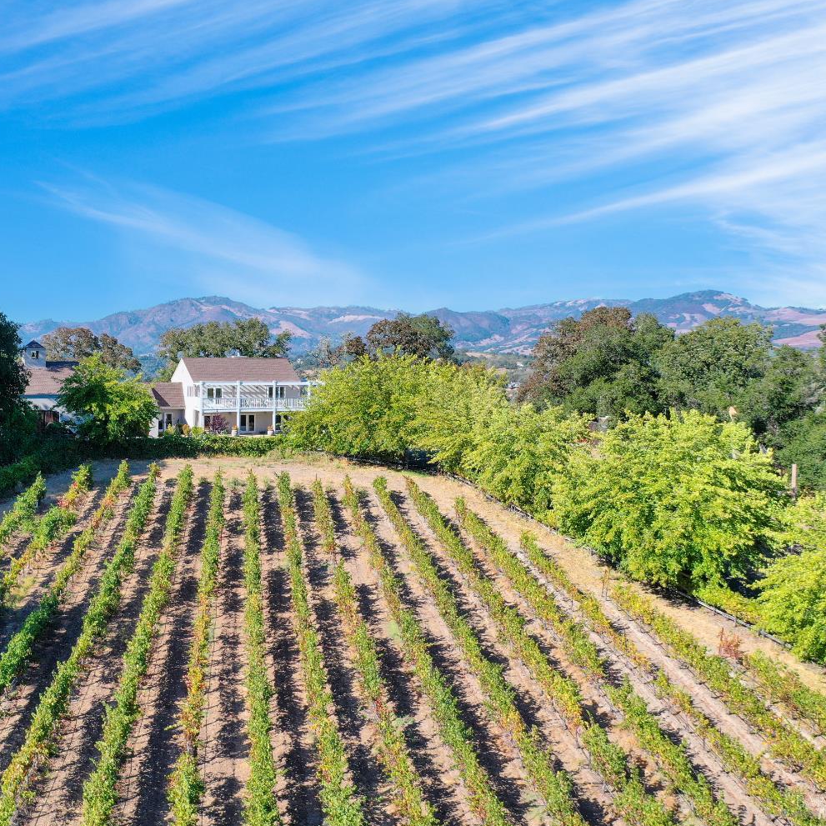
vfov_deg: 46.0
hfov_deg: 44.9
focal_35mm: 36
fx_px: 972
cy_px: 414
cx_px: 238
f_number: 4
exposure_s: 1/800
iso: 100
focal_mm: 10.26
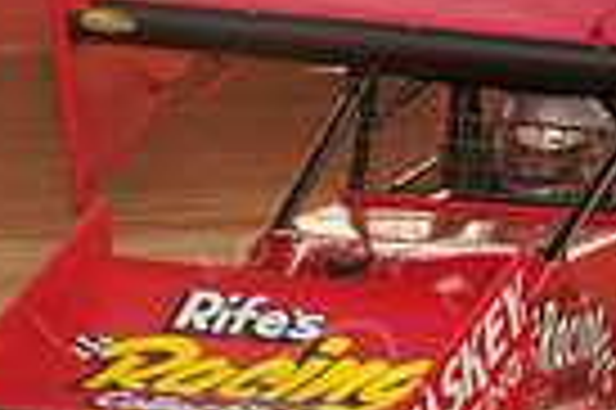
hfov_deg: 4.6
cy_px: 86
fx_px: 7605
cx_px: 301
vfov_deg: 3.1
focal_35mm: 445
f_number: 9
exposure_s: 1/250
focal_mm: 105
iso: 640
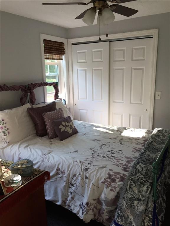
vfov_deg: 61.7
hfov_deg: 48.2
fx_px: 190
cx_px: 85
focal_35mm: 29
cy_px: 113
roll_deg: +0.4
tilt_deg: -12.4
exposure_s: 1/30
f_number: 2.2
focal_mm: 4.15
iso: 40
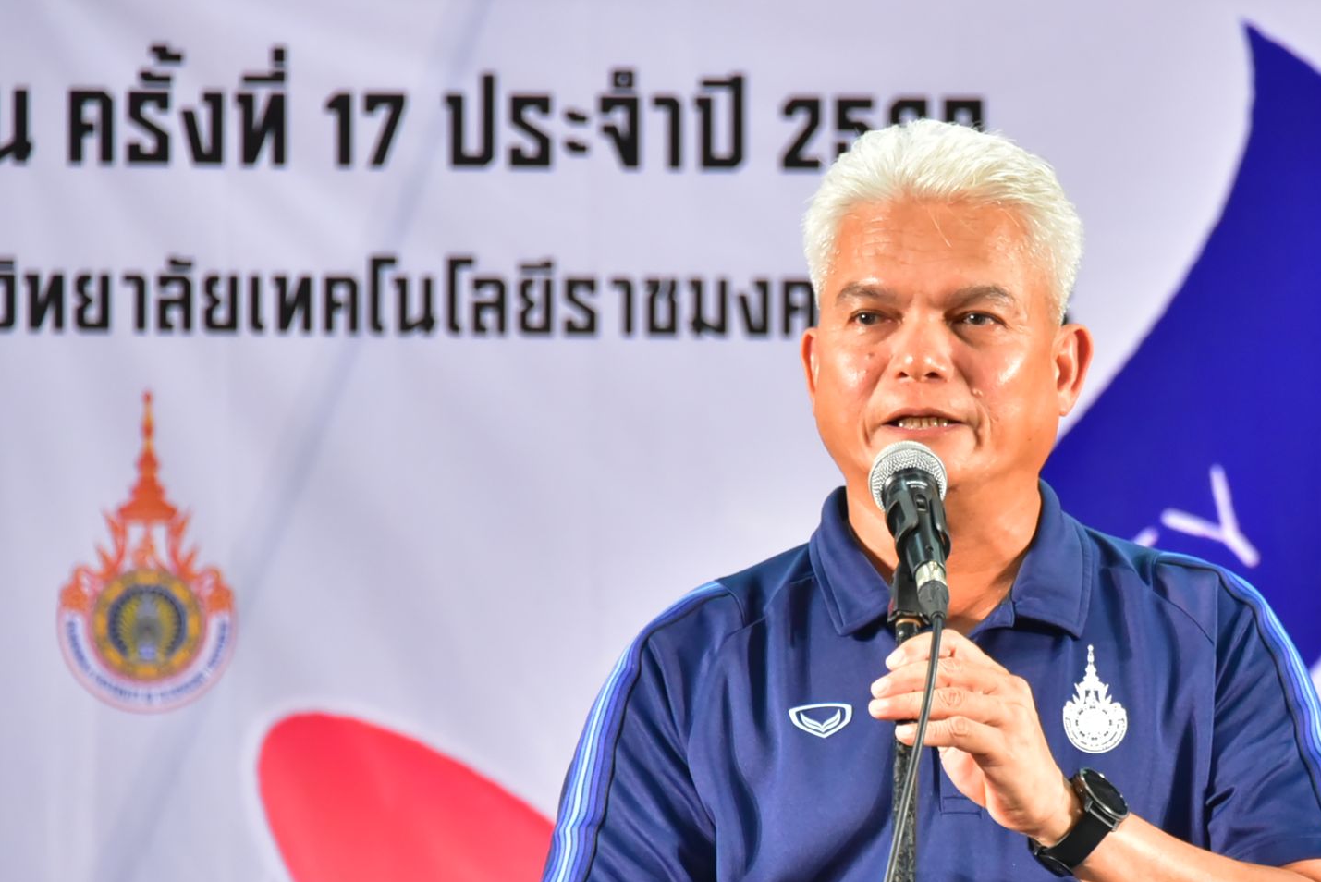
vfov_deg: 3.9
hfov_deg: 5.9
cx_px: 962
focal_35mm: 350
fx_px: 12848
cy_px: 681
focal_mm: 200
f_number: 5.6
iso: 3200
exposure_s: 1/200
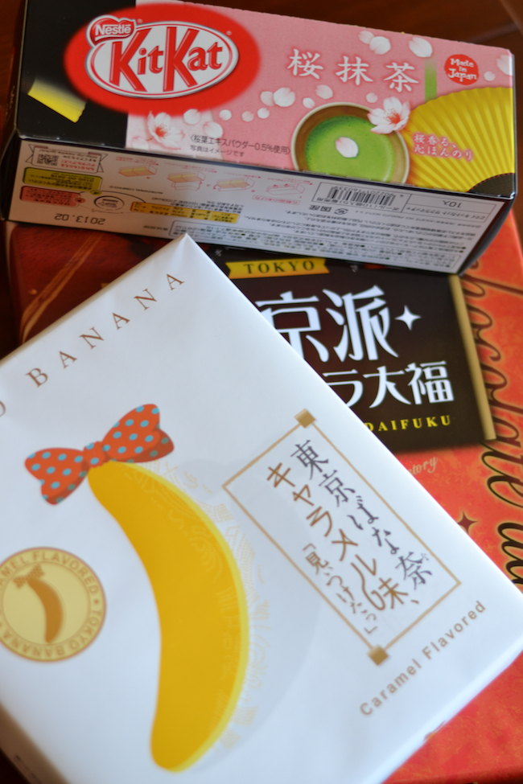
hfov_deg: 18.2
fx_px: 1634
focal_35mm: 75
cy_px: 392
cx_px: 262
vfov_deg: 27.0
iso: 400
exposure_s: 1/60
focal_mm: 50
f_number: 2.2
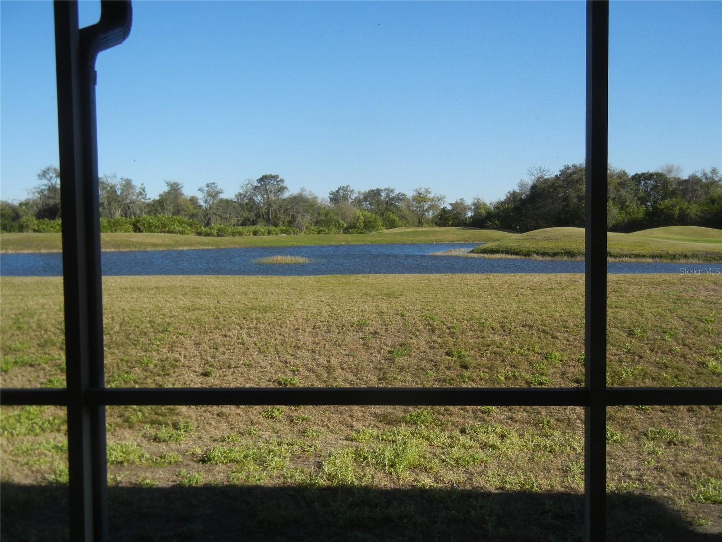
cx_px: 361
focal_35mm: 34
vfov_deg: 41.8
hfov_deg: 54.0
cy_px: 271
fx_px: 709
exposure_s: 1/785
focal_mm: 6.2
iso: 160
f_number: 3.6
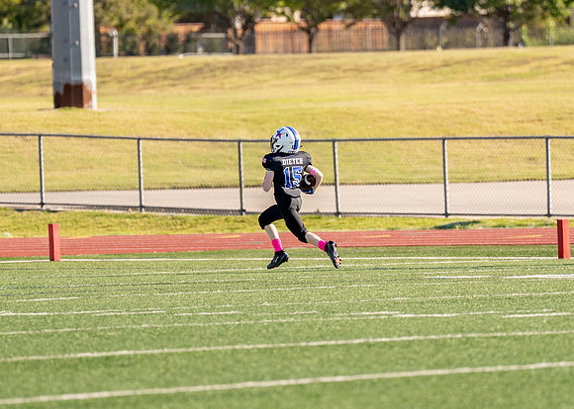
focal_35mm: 418
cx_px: 277
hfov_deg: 4.8
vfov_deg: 3.4
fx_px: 6807
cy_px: 215
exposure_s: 1/2000
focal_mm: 200
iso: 160
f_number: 2.8
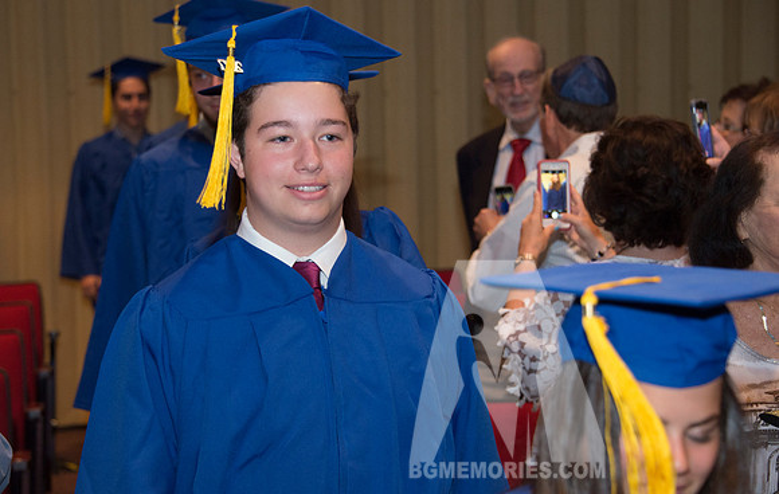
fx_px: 2323
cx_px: 375
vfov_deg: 12.1
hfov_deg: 19.0
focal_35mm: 109
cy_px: 266
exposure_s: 1/80
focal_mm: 98
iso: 2000
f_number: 5.3
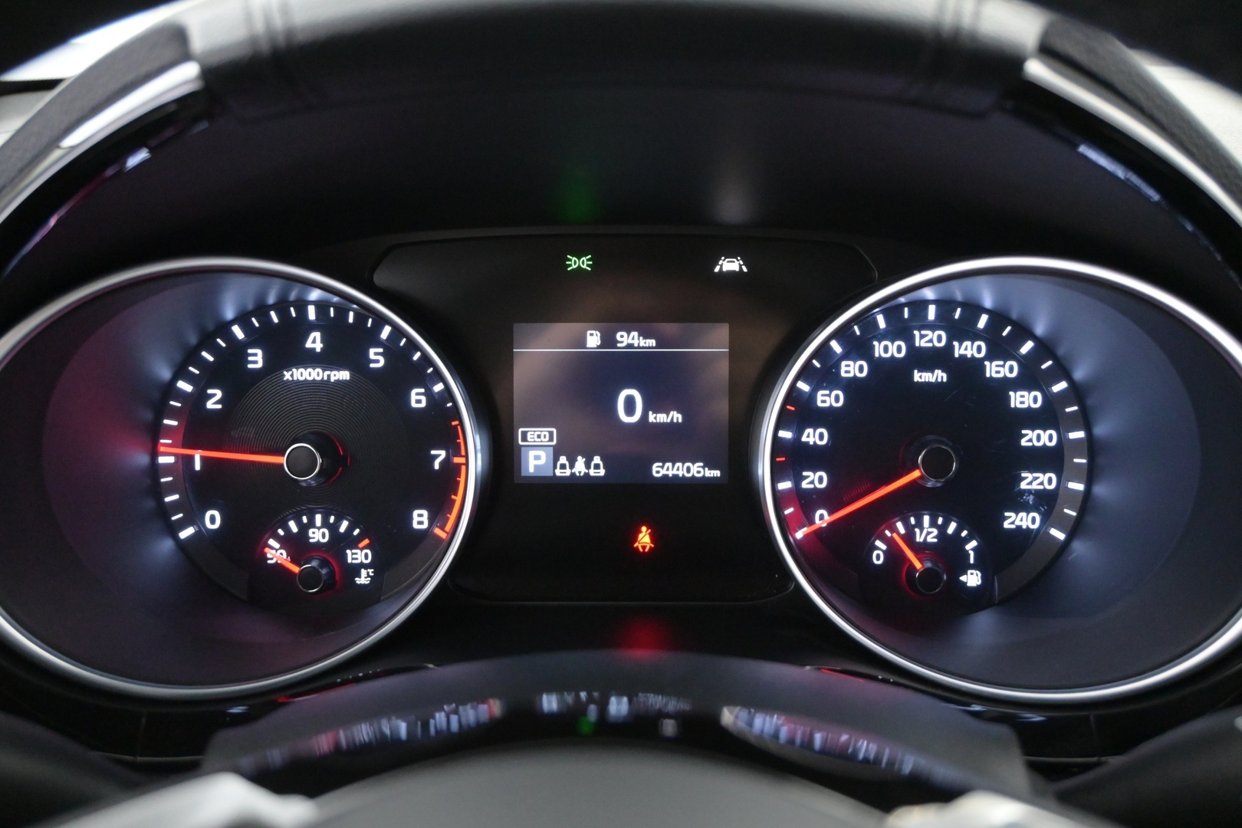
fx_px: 1190
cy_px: 414
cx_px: 621
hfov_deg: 55.1
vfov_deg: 38.4
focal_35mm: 34
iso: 5000
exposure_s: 1/40
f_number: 4.2
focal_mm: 23
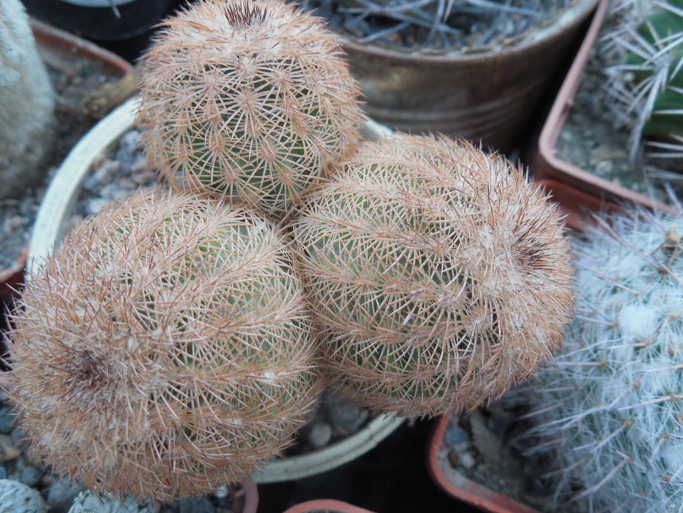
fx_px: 612
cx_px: 342
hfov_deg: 58.4
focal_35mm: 31
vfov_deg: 45.4
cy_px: 256
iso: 180
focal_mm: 5.6
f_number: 3.6
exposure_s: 1/30
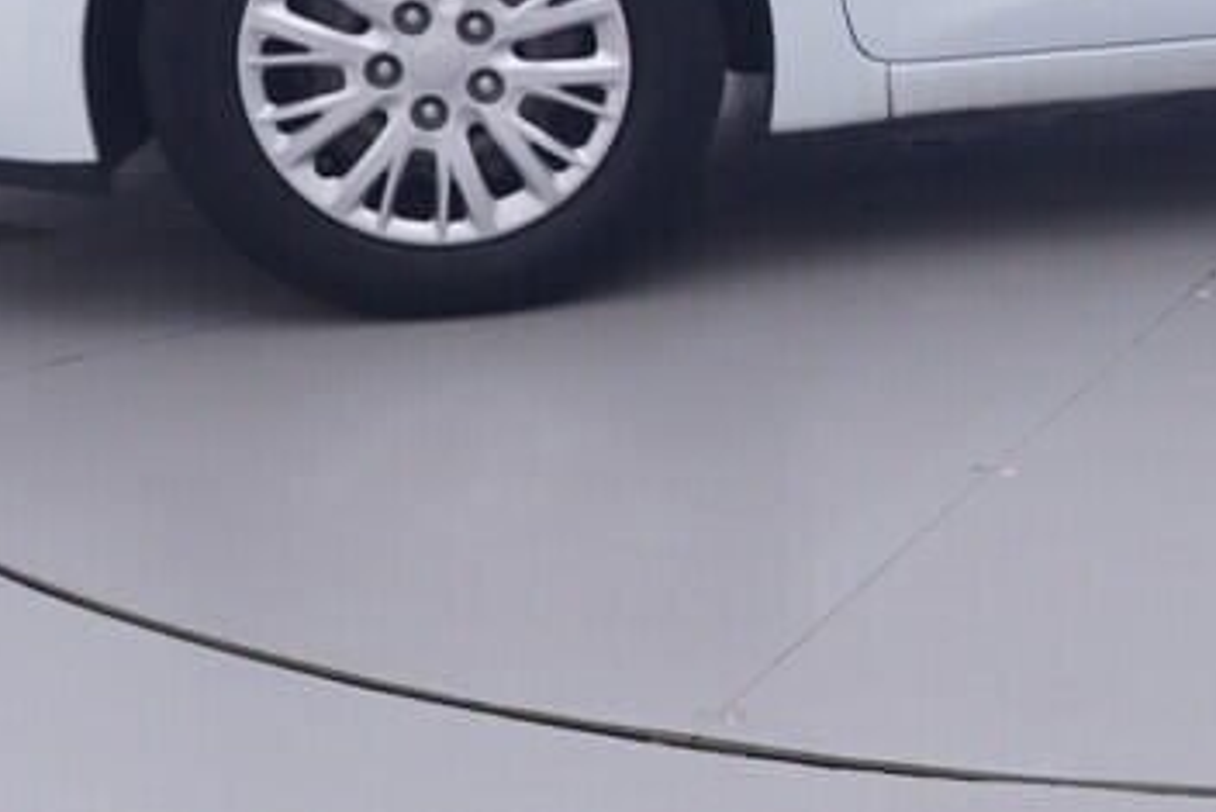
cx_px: 1409
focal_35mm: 92
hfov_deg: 20.8
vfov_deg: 14.7
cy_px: 93
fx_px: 3110
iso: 200
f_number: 5
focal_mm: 15
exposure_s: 1/80
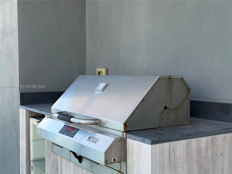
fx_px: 322
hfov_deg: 39.7
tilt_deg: -3.1
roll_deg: +0.4
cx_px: 116
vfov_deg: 30.3
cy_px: 87
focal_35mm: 48
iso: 80
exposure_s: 1/975
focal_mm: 6.76
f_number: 1.78
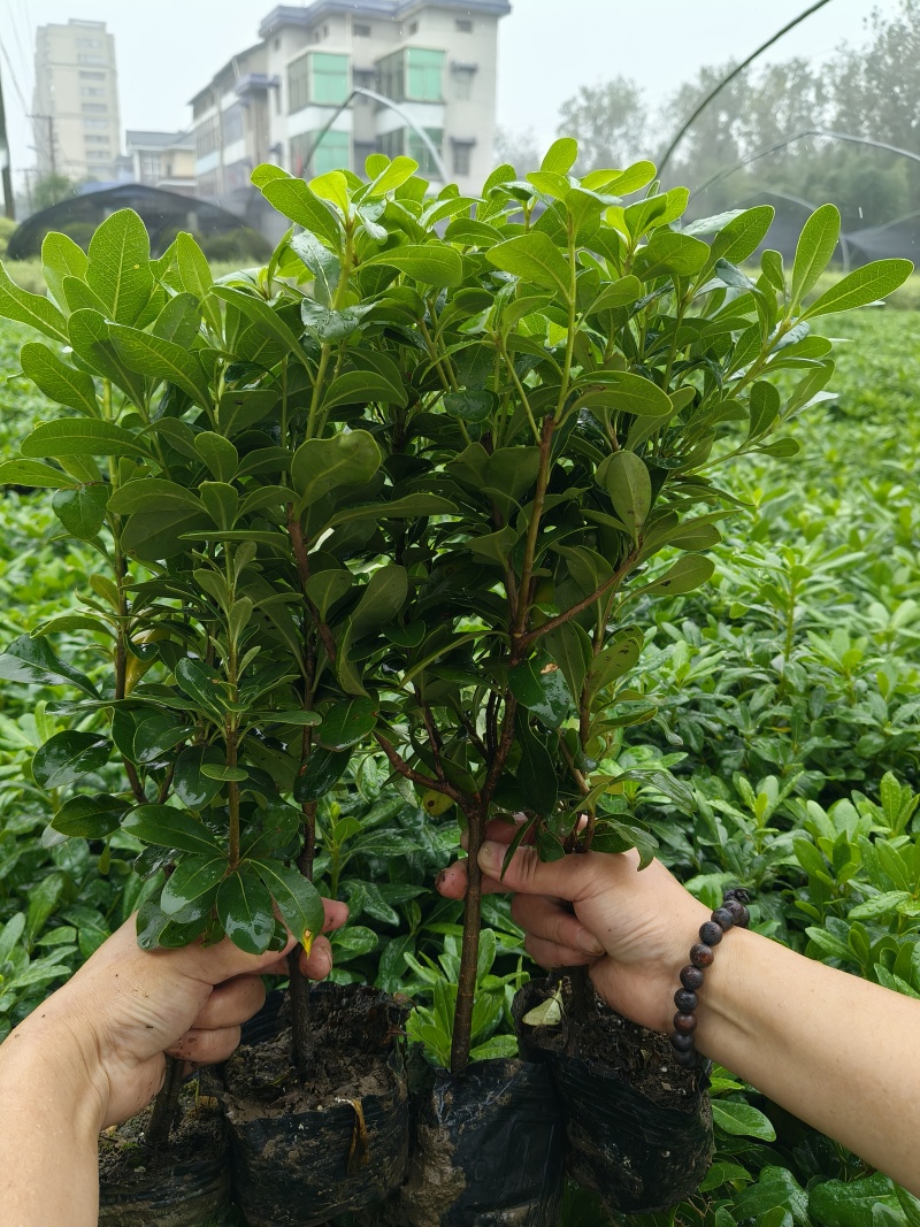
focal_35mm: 26
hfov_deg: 53.1
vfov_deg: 67.3
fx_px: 922
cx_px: 460
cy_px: 614
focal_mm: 4.84
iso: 80
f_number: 1.8
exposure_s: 1/579
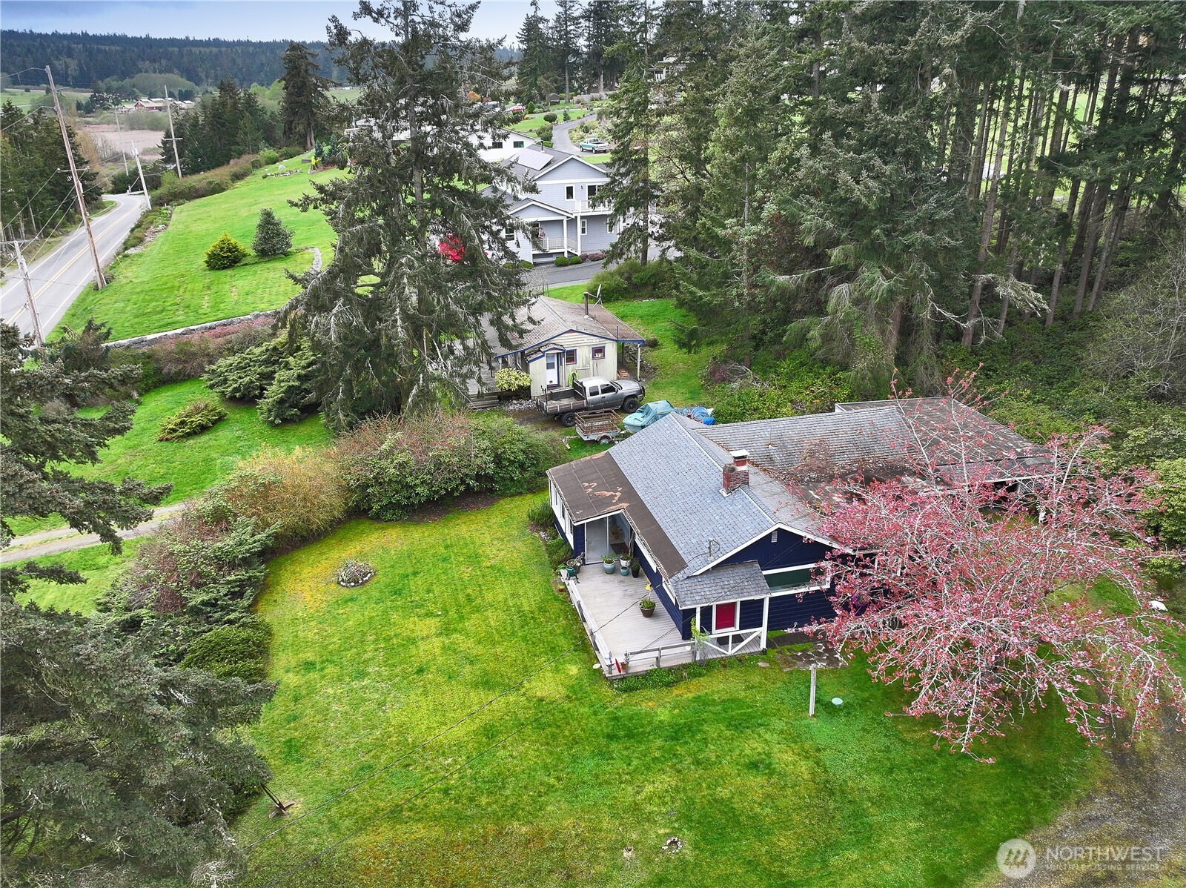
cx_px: 593
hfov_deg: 71.6
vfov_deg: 56.8
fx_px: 822
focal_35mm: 24
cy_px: 444
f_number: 2.8
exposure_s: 1/20
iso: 140
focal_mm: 12.29
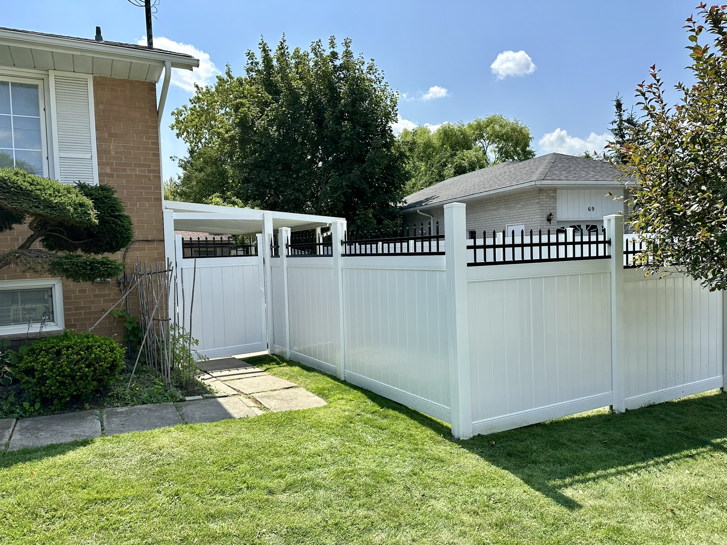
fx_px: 504
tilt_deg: -1.3
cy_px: 272
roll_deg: +3.9
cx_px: 364
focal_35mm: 24
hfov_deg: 71.6
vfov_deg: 56.8
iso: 80
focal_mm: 6.86
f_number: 1.78
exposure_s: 1/3356
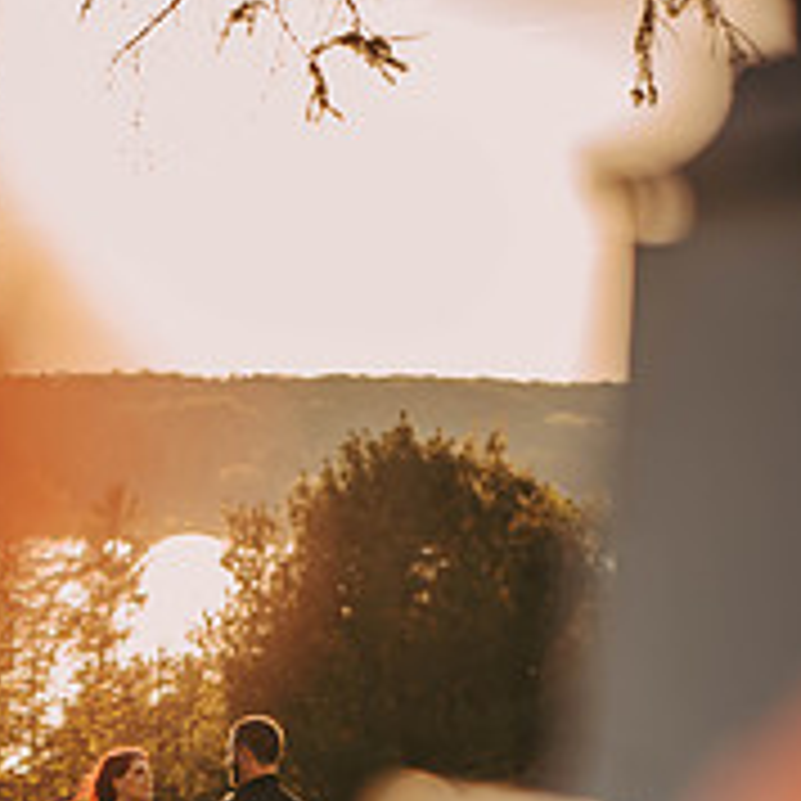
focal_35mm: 161
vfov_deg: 10.8
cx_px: 176
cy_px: 792
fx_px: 4215
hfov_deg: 10.8
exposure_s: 1/1250
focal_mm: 75
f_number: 2.8
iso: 250
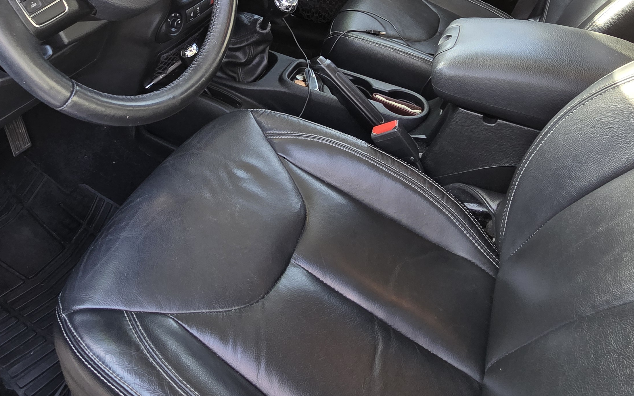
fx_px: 432
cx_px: 254
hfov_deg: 71.8
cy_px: 31
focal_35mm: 25
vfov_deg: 44.3
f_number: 2.2
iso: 125
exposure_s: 1/60
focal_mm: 2.2
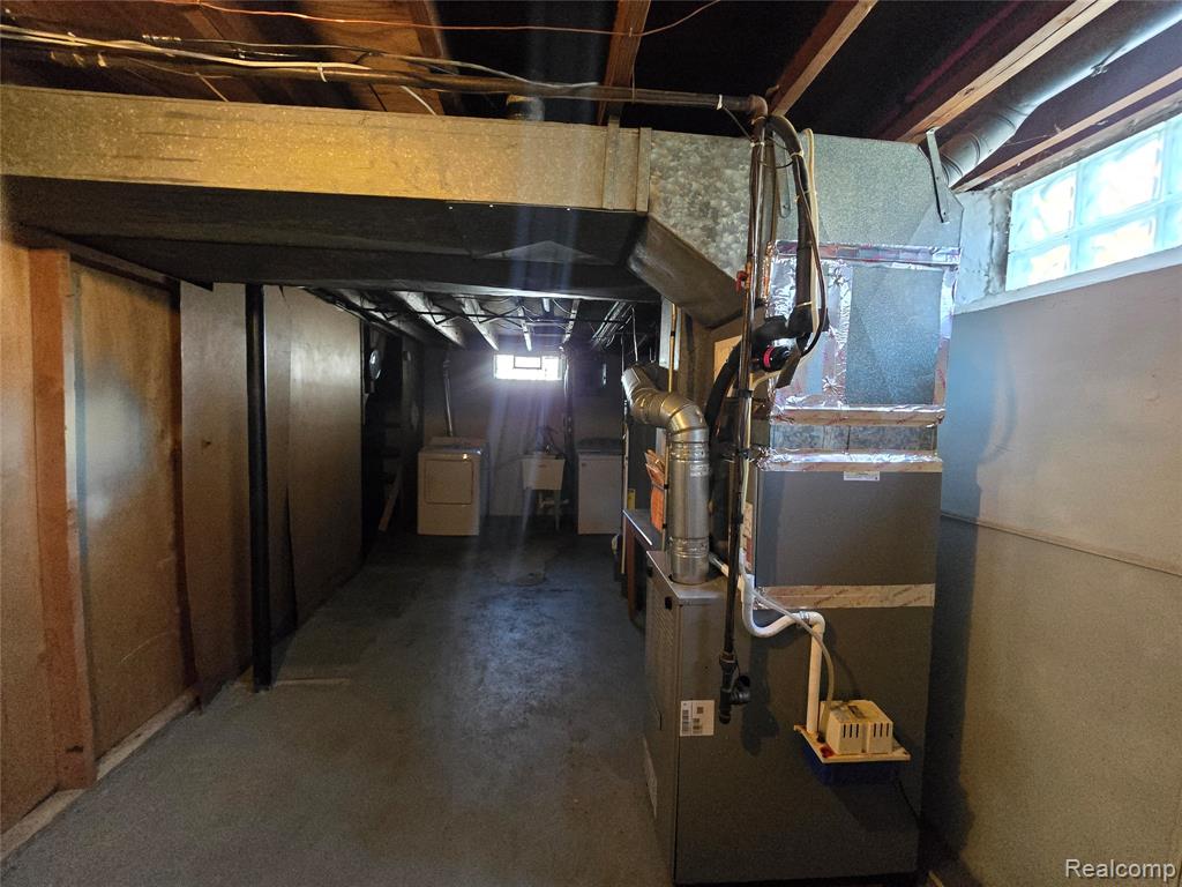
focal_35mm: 13
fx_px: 444
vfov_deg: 89.9
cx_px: 591
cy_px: 444
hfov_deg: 106.2
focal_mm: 2.2
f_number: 2.2
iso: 1600
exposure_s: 1/60
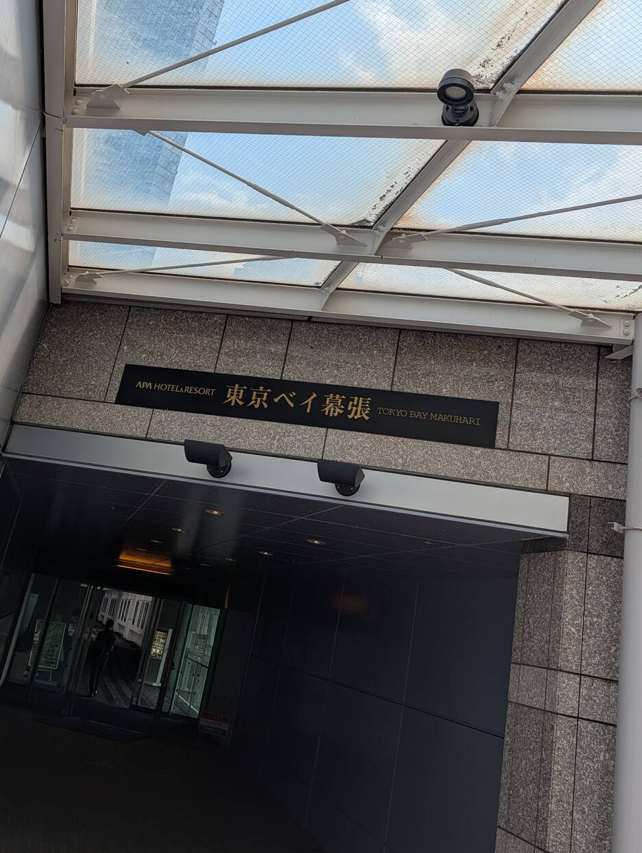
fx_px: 765
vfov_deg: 58.0
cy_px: 356
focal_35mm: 31
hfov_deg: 45.5
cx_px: 298
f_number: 1.68
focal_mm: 6.9
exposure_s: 1/2024
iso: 15
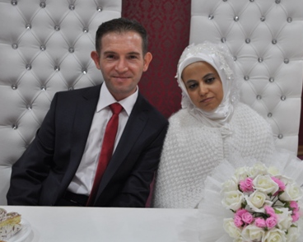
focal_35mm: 48
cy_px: 121
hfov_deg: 38.6
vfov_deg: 31.4
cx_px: 181
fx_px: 430
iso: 500
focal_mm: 28
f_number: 4.5
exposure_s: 1/60
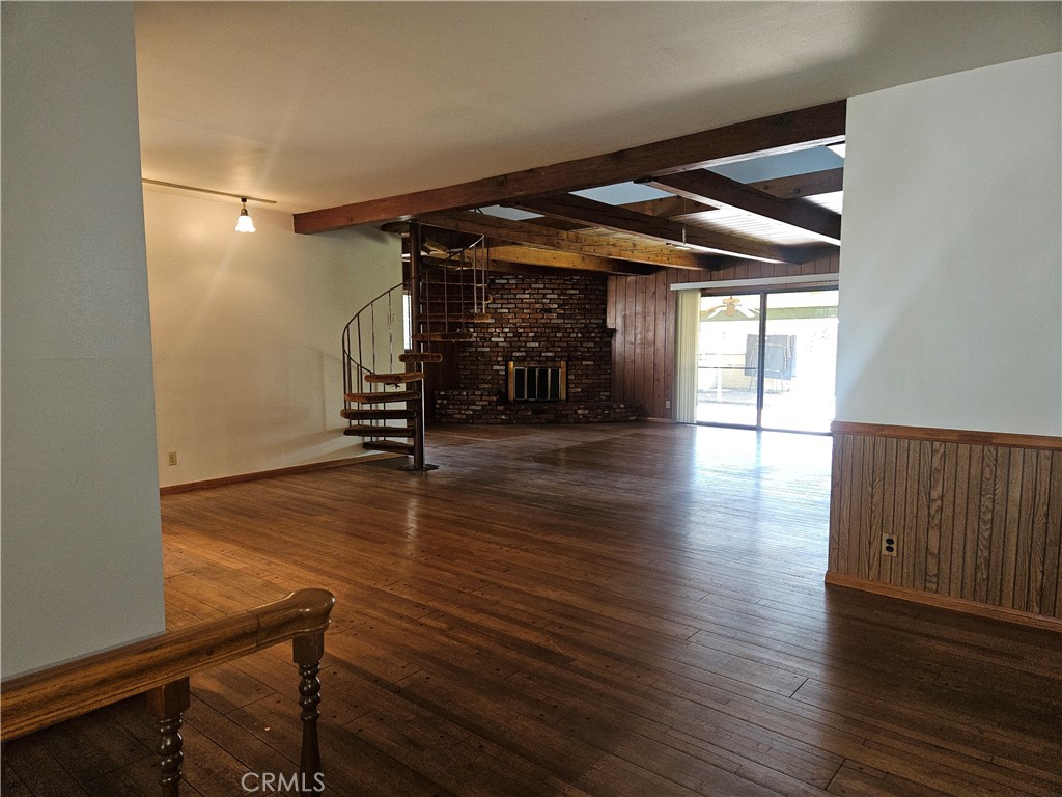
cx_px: 531
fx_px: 706
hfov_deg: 73.9
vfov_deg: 58.9
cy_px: 398
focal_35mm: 23
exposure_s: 1/30
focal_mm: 5.4
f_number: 1.8
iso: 100
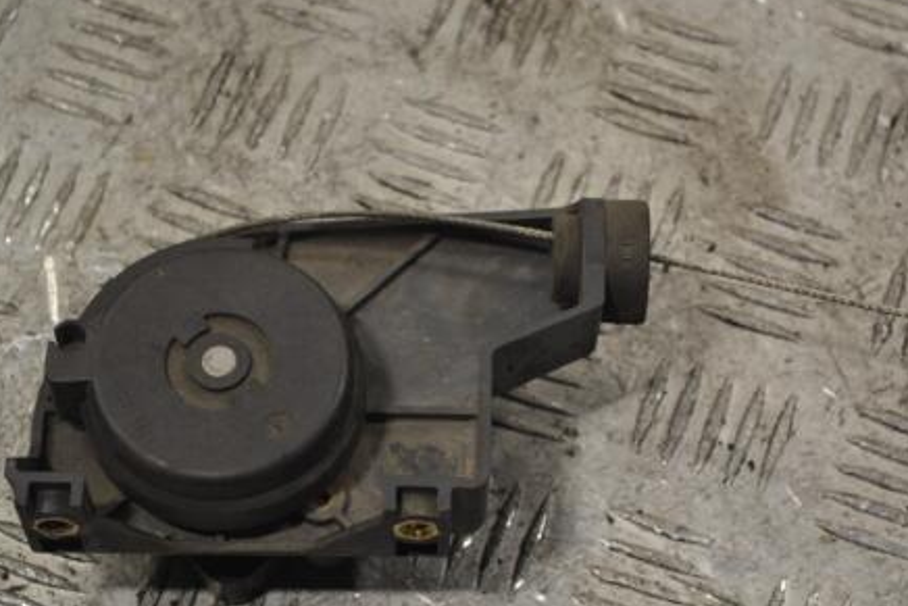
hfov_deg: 20.6
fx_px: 2498
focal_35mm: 99
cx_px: 510
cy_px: 392
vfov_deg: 13.8
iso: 400
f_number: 5.3
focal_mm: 48
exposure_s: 1/125
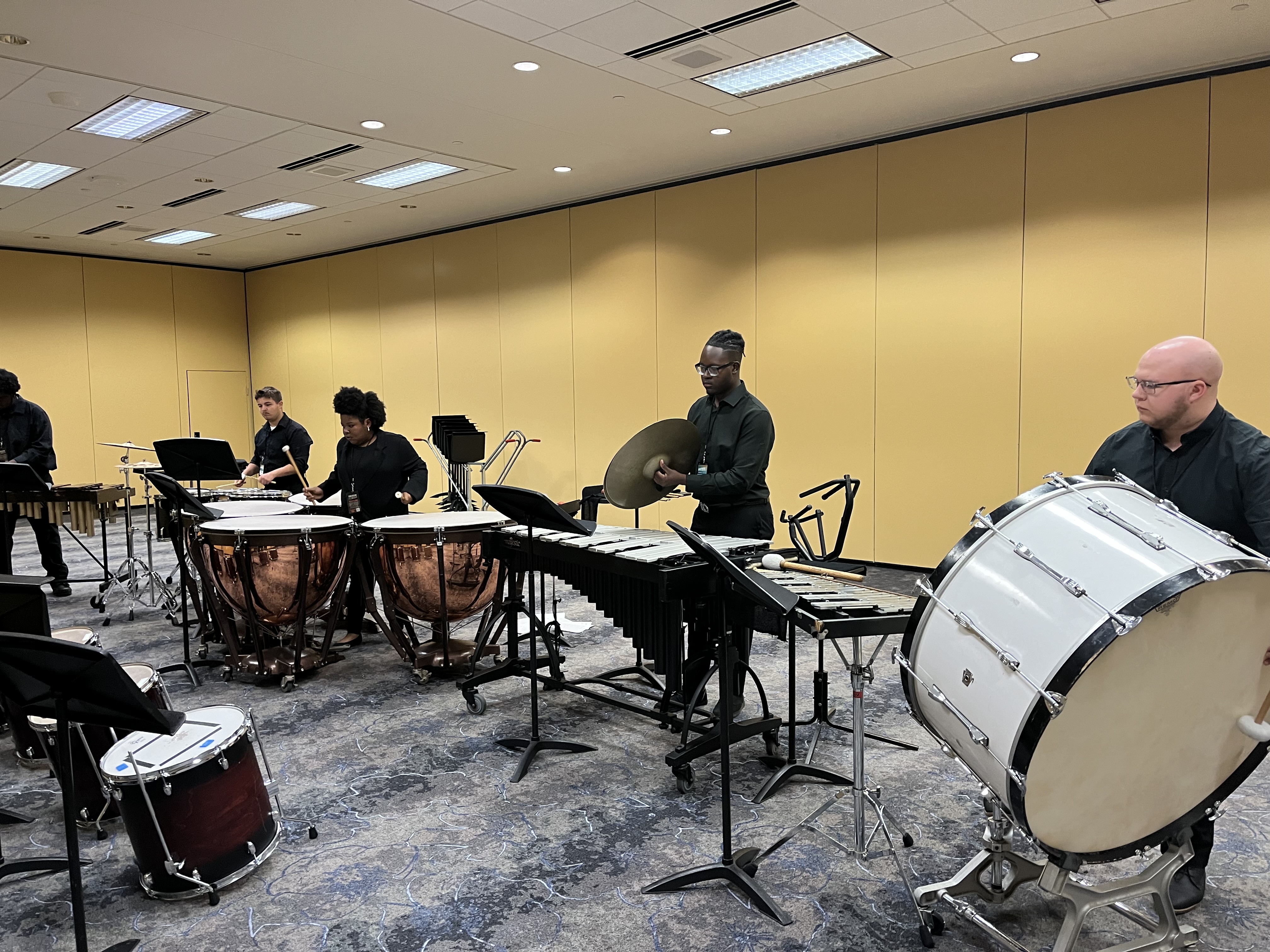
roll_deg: +1.2
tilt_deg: -4.6
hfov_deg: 67.3
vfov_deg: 53.1
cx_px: 635
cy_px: 476
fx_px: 954
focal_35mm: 26
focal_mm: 5.1
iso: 250
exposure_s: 1/60
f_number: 1.6
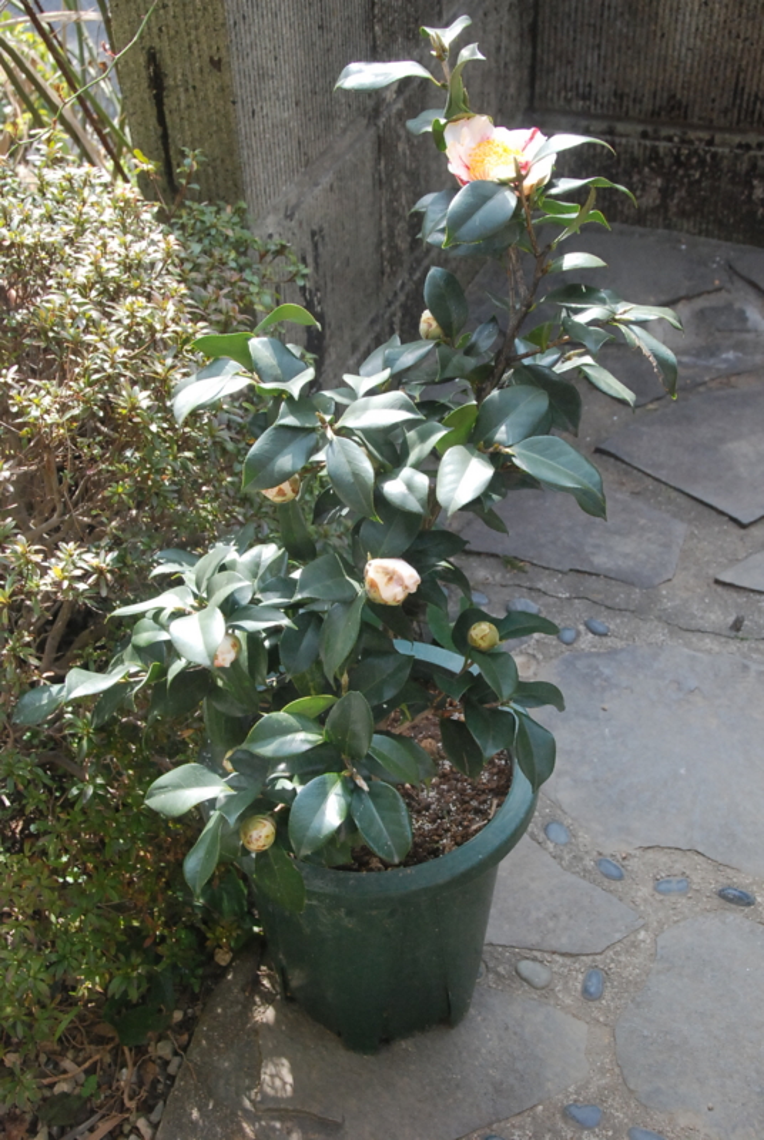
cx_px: 382
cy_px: 570
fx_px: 1523
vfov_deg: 41.1
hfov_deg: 28.2
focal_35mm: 48
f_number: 10
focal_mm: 32
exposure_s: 1/400
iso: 1600
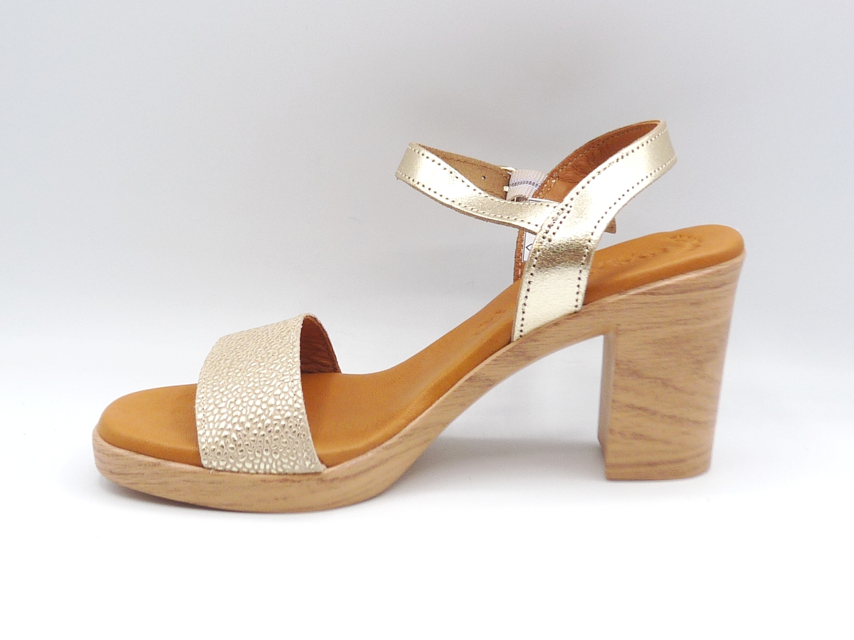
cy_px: 320
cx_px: 427
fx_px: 1258
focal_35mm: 51
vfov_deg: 28.6
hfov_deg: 37.5
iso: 100
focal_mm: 5.2
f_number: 4
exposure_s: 1/160
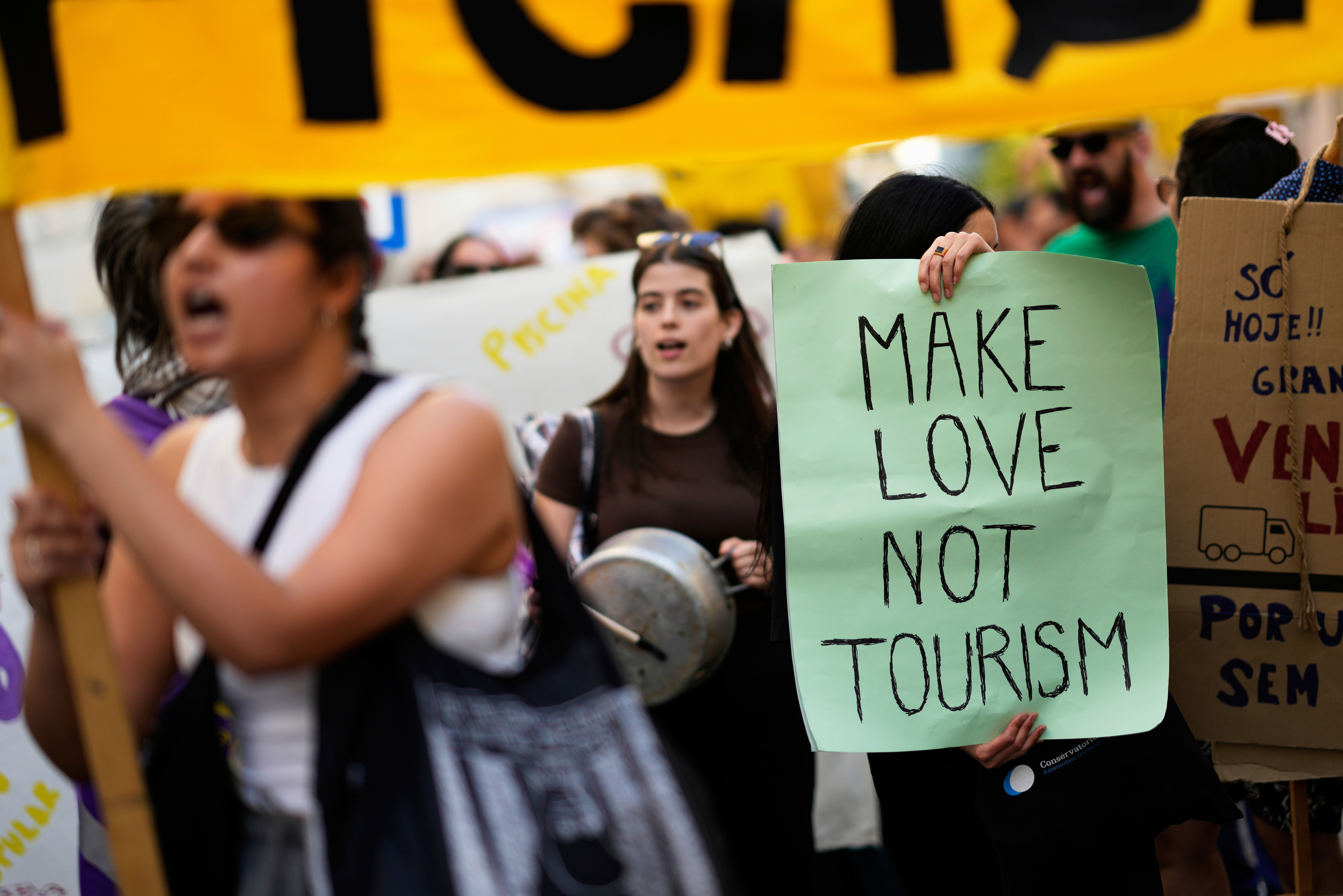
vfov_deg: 16.1
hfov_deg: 23.9
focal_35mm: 85
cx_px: 672
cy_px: 448
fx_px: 3171
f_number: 1.4
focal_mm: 85
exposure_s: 1/1000
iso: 100
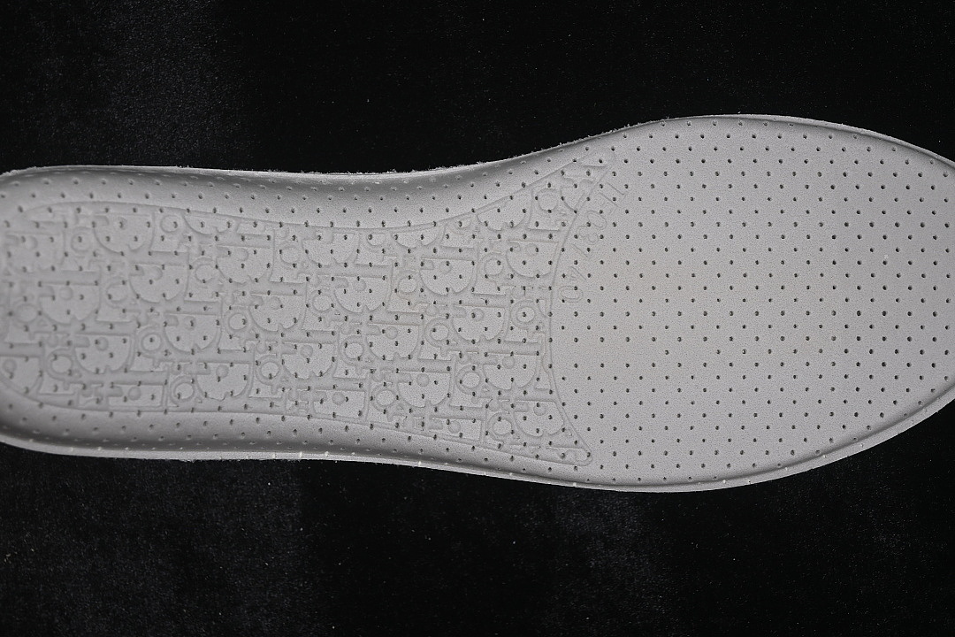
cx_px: 478
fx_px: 1989
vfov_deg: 18.2
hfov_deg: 27.0
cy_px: 318
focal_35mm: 75
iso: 160
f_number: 7.1
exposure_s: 1/80
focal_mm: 50
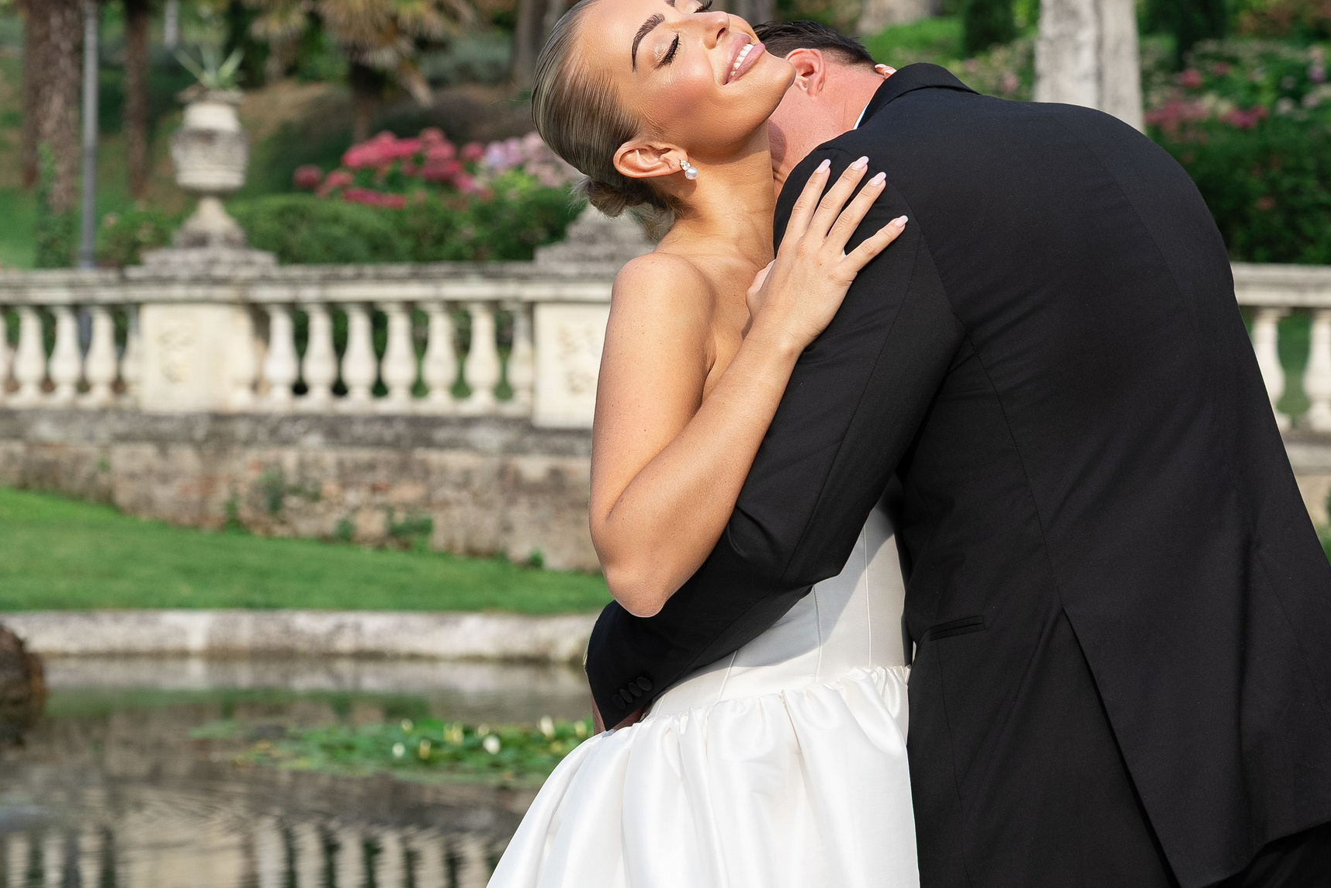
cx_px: 713
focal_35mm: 100
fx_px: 3698
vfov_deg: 13.7
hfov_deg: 20.4
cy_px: 292
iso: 500
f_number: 5
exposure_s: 1/1000
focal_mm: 67
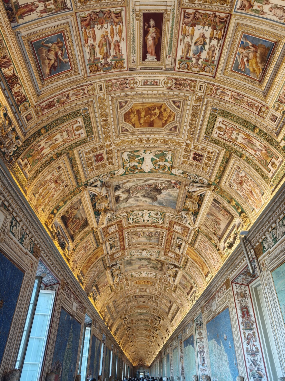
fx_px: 253
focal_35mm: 23
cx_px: 142
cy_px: 190
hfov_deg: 58.9
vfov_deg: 73.9
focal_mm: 6.75
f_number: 1.5
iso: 400
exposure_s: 1/66.7
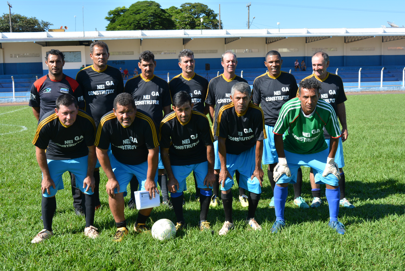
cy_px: 136
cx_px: 202
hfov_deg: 43.6
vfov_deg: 29.9
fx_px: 507
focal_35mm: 45
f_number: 8
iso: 140
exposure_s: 1/250
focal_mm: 30
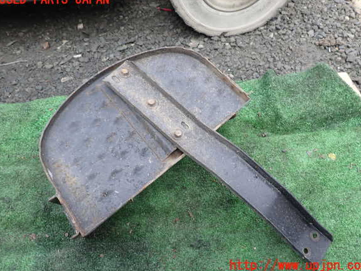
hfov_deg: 67.3
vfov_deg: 53.1
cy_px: 133
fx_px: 271
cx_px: 183
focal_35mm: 26
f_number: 2.8
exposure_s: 1/125
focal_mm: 4.5
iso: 100
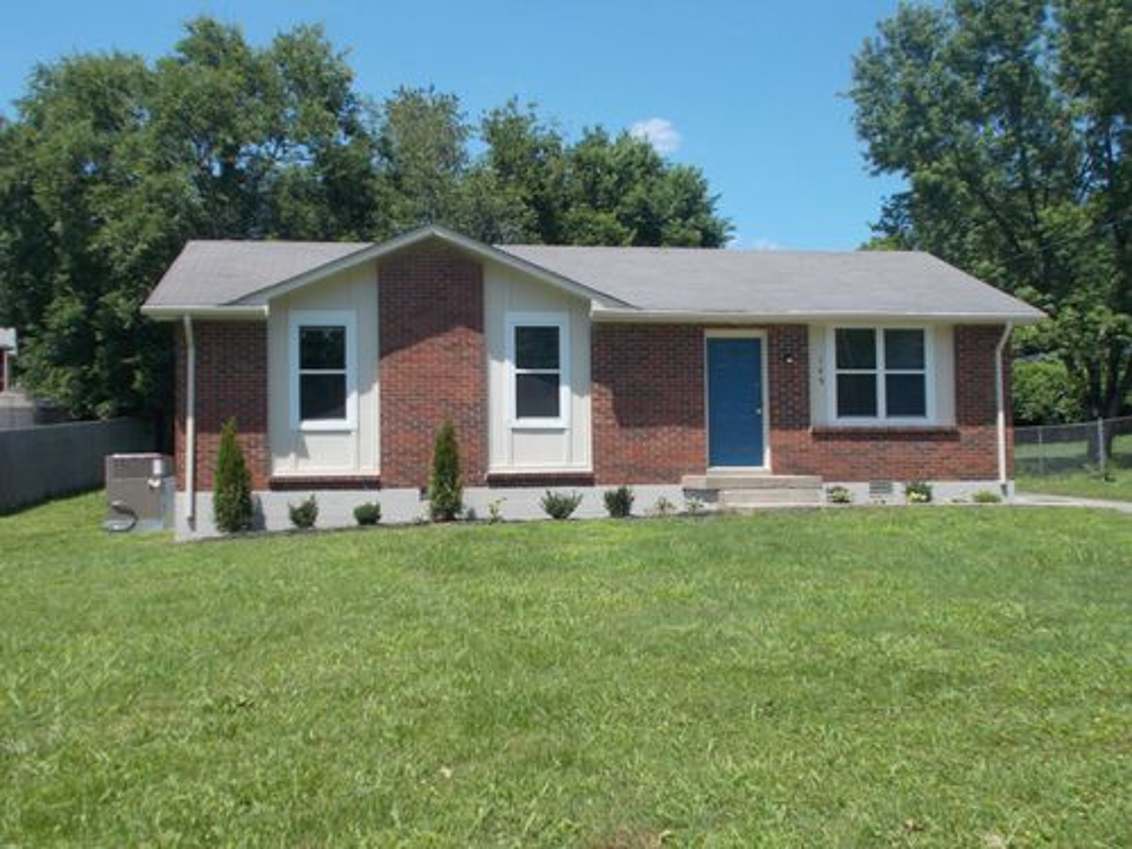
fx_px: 1275
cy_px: 424
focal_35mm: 39
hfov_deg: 47.9
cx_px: 566
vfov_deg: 36.8
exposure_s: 1/80
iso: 80
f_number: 9.8
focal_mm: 6.9
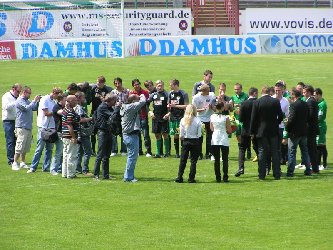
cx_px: 166
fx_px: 2722
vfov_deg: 5.3
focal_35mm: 283
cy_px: 125
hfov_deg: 7.0
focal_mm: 43.3
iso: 50
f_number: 4.5
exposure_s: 1/400
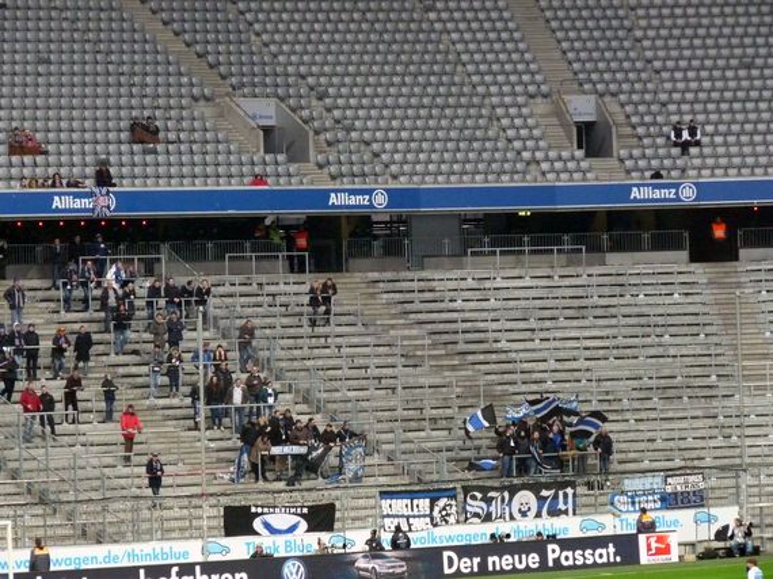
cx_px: 386
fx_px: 4665
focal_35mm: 209
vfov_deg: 7.1
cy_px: 290
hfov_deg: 9.5
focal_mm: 37.1
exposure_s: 1/250
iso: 800
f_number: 3.7
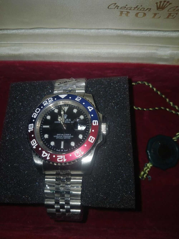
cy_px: 120
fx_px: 179
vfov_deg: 67.3
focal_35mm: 26
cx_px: 90
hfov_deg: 53.1
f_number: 1.8
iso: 20
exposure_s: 1/130
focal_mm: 3.98
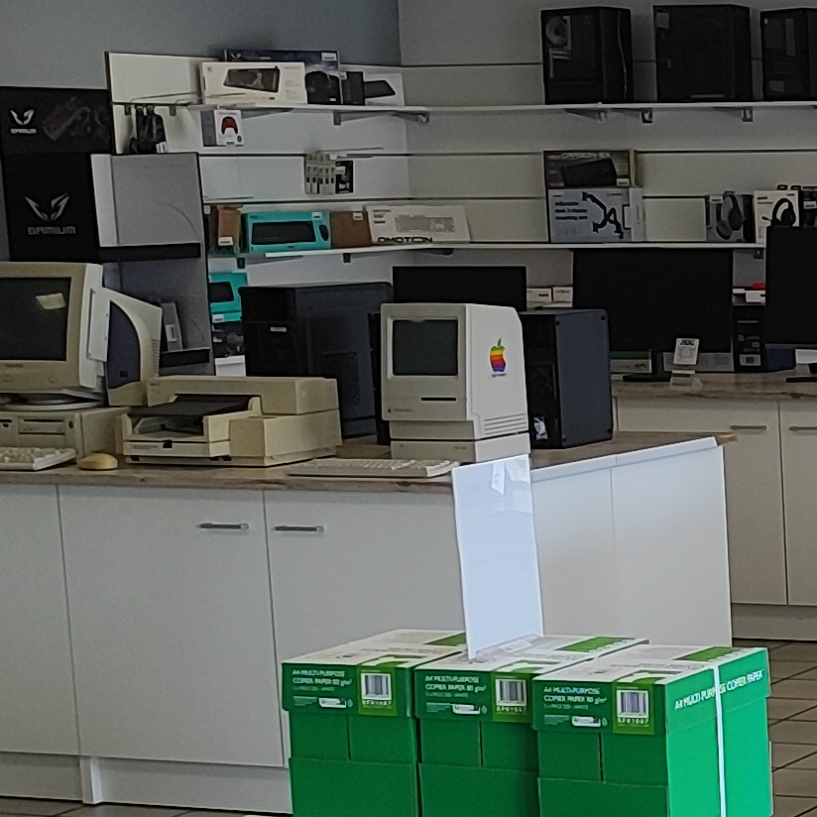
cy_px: 592
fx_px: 2750
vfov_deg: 16.8
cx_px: 1319
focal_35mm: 103
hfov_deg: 15.3
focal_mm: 5.89
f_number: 1.89
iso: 72
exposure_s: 1/100
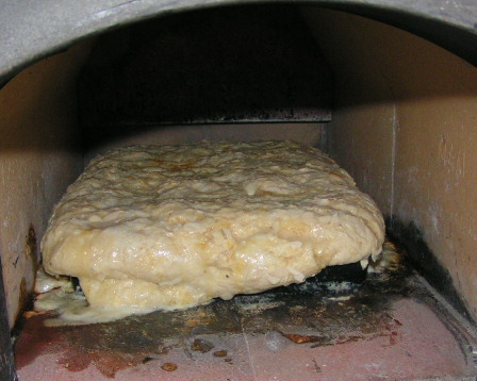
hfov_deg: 35.4
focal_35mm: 53
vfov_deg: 28.5
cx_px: 247
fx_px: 748
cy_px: 235
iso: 200
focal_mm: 5.8
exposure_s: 1/40
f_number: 2.8
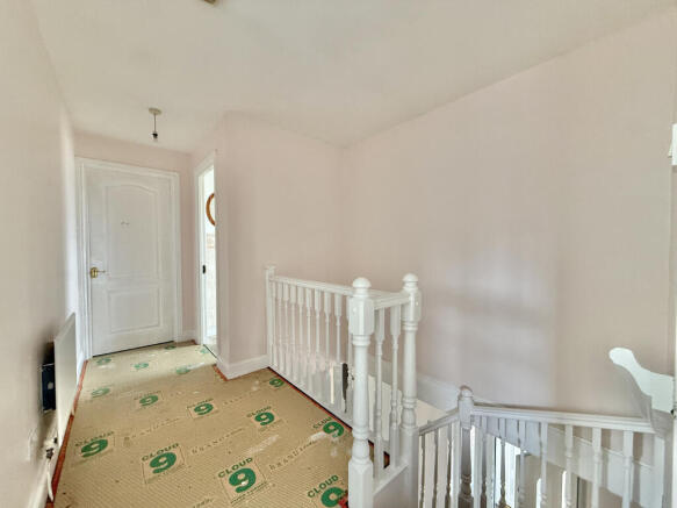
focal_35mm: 14
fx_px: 274
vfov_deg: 85.7
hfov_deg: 102.1
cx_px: 338
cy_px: 254
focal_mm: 2.22
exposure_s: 1/99
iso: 320
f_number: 2.2
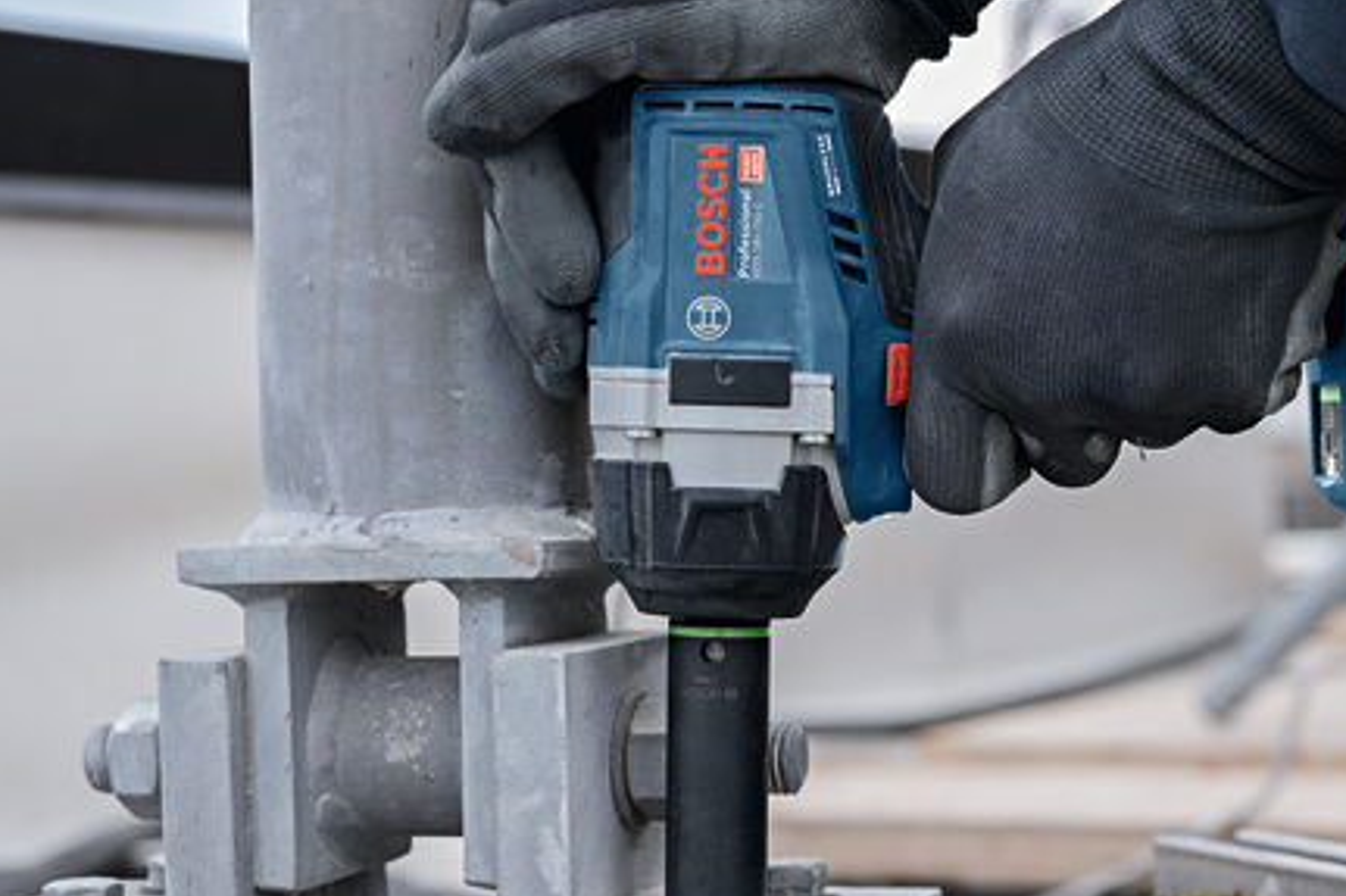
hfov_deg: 22.8
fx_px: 3326
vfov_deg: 15.3
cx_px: 834
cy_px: 495
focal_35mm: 89
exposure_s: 1/640
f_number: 4.5
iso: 800
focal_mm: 48
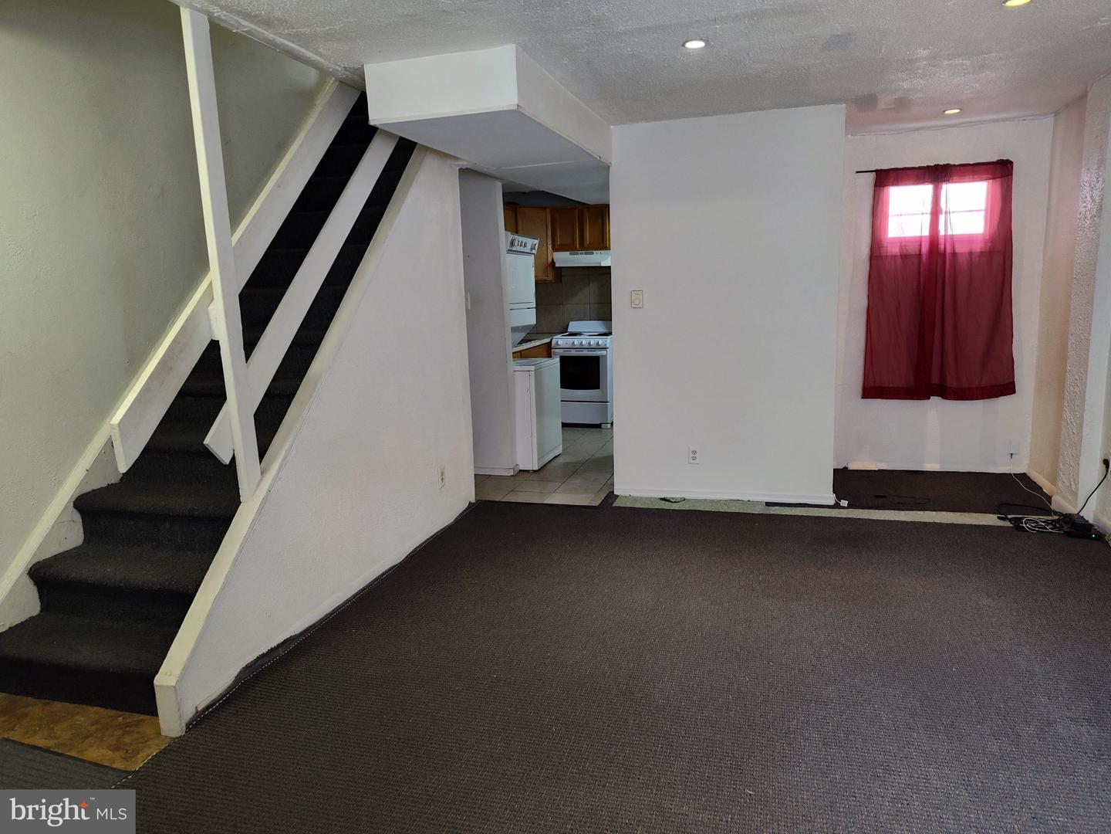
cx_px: 556
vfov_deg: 58.9
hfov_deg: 73.9
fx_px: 738
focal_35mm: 23
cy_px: 417
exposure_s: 1/60
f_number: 1.8
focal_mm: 5.56
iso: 1400
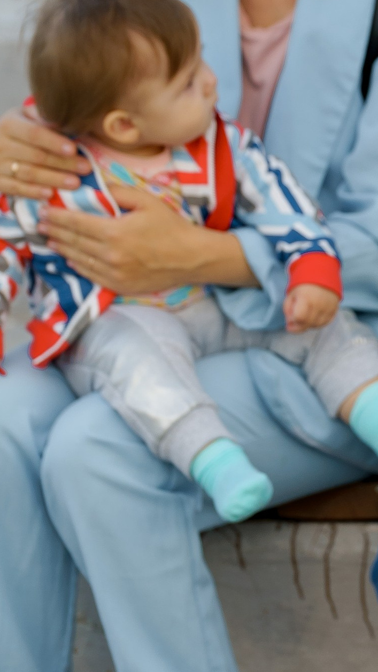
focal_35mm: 403
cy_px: 269
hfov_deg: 3.0
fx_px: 7186
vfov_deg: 5.4
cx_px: 414
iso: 320
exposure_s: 1/200
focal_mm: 126
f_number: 3.5
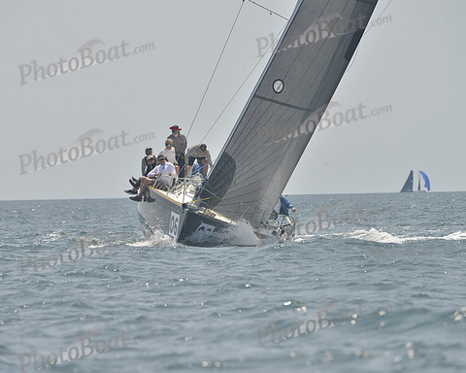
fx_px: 3751
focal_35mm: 272
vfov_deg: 5.7
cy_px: 186
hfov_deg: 7.1
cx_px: 206
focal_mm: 240
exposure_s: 1/800
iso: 280
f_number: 10
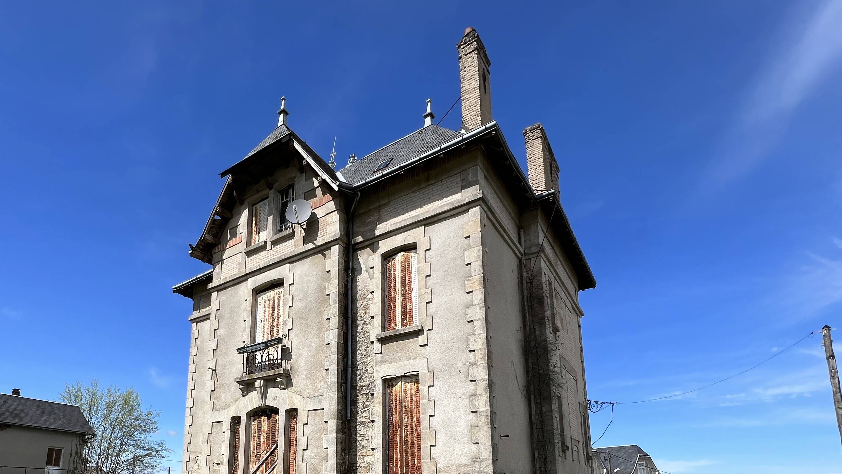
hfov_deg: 84.9
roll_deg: -0.6
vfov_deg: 50.9
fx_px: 447
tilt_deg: +10.7
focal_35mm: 20
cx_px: 314
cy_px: 407
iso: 32
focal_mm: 1.57
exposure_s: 1/2137
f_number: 1.8
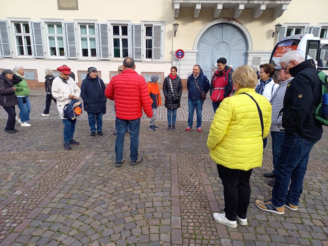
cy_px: 123
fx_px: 237
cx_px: 164
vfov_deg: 54.9
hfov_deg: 69.4
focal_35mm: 25
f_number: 1.8
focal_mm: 4.65
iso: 50
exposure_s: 1/272
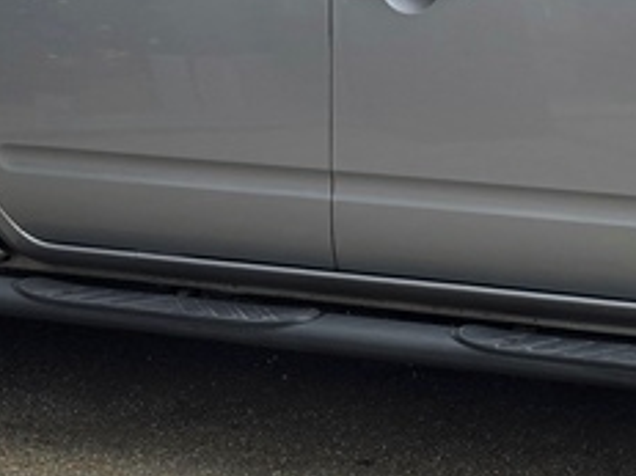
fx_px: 1873
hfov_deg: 19.0
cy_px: 74
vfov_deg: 14.4
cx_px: 564
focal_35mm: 102
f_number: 1.7
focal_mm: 6.3
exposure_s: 1/180
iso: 16
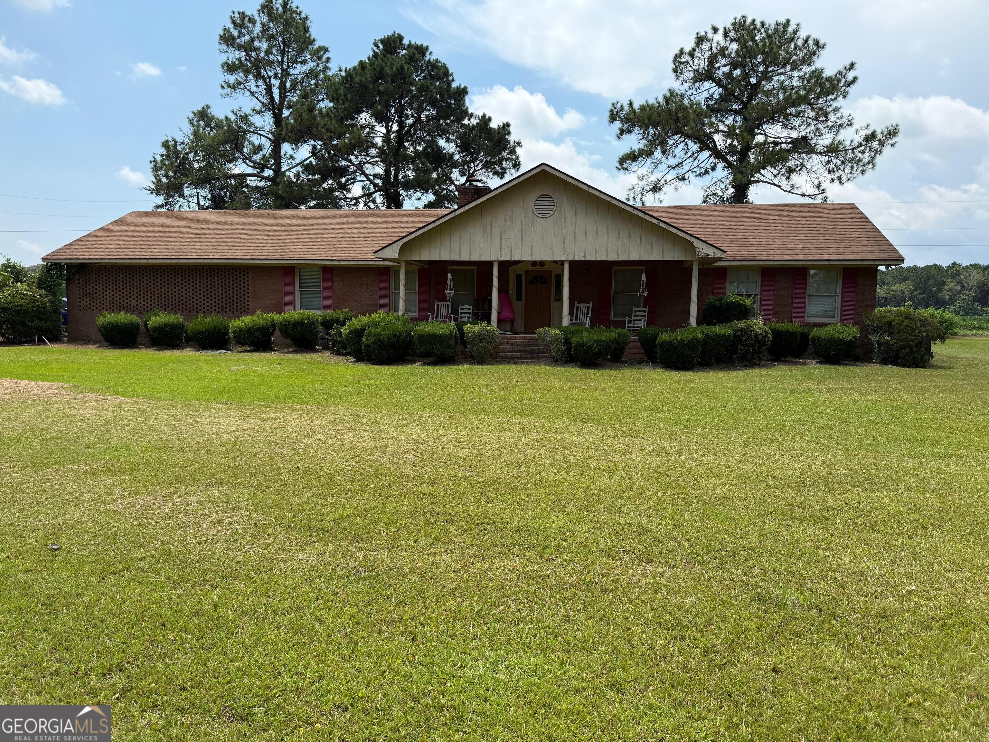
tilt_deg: -3.0
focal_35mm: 24
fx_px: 686
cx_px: 494
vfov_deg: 56.8
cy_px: 371
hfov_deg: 71.6
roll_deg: -0.8
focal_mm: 6.76
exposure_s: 1/4405
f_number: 1.78
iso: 100
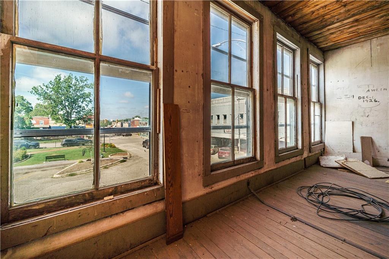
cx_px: 194
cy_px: 130
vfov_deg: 81.2
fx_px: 151
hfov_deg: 104.3
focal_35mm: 14
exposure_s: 1/400
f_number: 7.1
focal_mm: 14
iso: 200
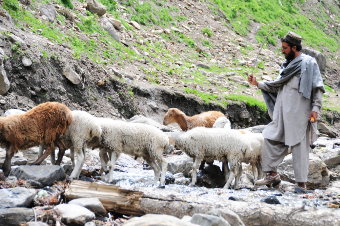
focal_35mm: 123
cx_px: 170
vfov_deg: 11.1
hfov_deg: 16.7
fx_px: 1160
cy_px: 113
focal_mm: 82
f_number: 5
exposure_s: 1/500
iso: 320
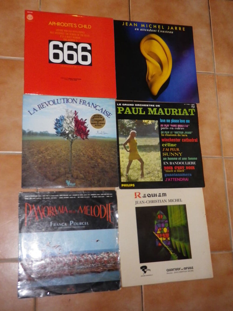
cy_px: 156
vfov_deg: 47.9
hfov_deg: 36.8
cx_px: 116
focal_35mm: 39
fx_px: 350
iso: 400
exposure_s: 1/50
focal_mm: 7
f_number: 4
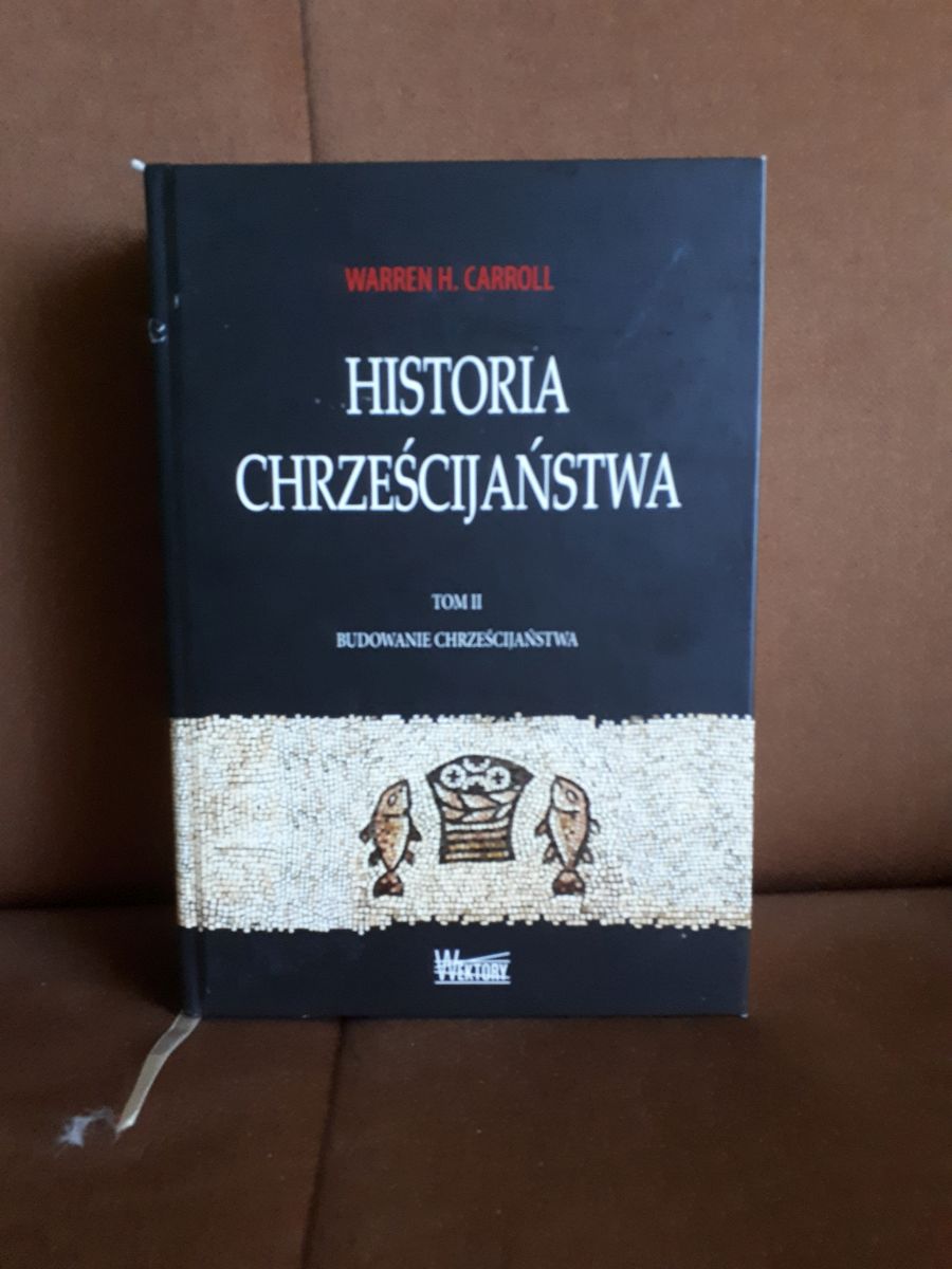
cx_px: 476
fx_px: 990
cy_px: 634
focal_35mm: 27
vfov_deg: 65.3
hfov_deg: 51.4
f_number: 1.9
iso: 400
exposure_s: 1/17
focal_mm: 3.6
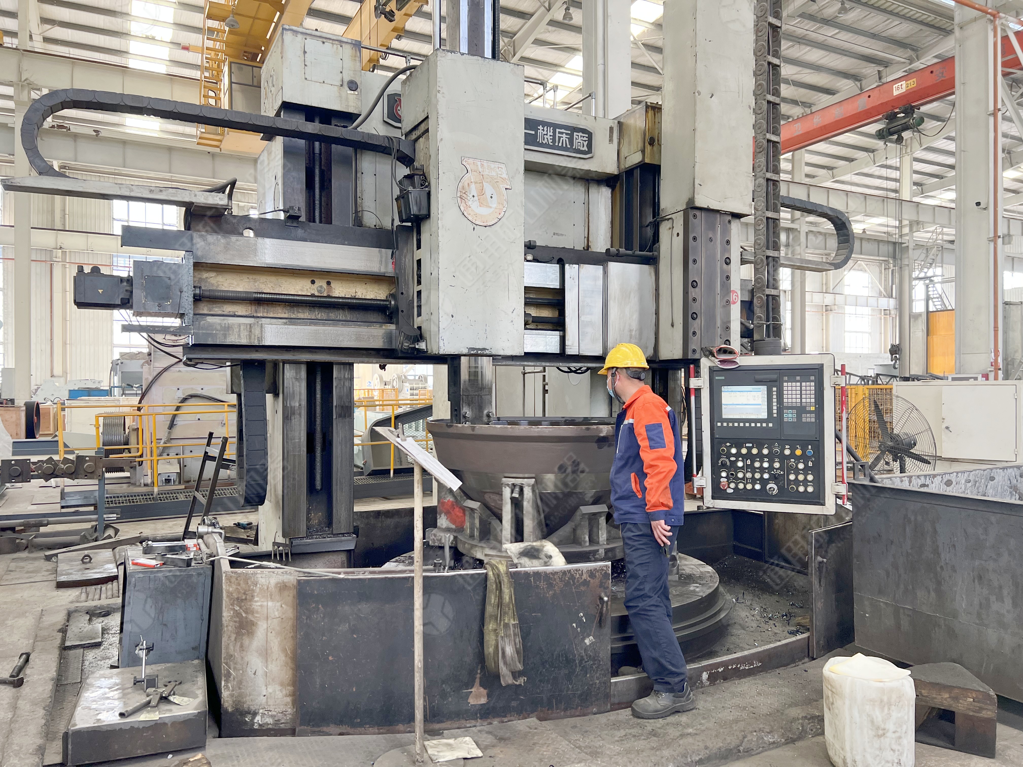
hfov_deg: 67.3
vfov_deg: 53.1
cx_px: 512
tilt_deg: +1.1
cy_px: 384
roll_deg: +0.4
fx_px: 768
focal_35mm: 26
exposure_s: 1/117
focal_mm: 5.7
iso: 125
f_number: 1.5
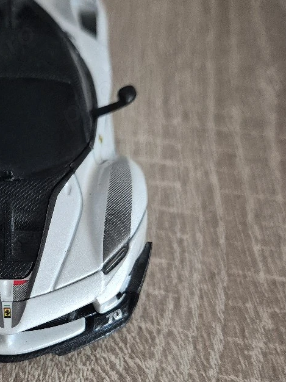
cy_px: 258
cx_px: 9
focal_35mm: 49
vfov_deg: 38.4
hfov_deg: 28.1
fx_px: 540
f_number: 1.8
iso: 1250
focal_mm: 5.4
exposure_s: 1/100
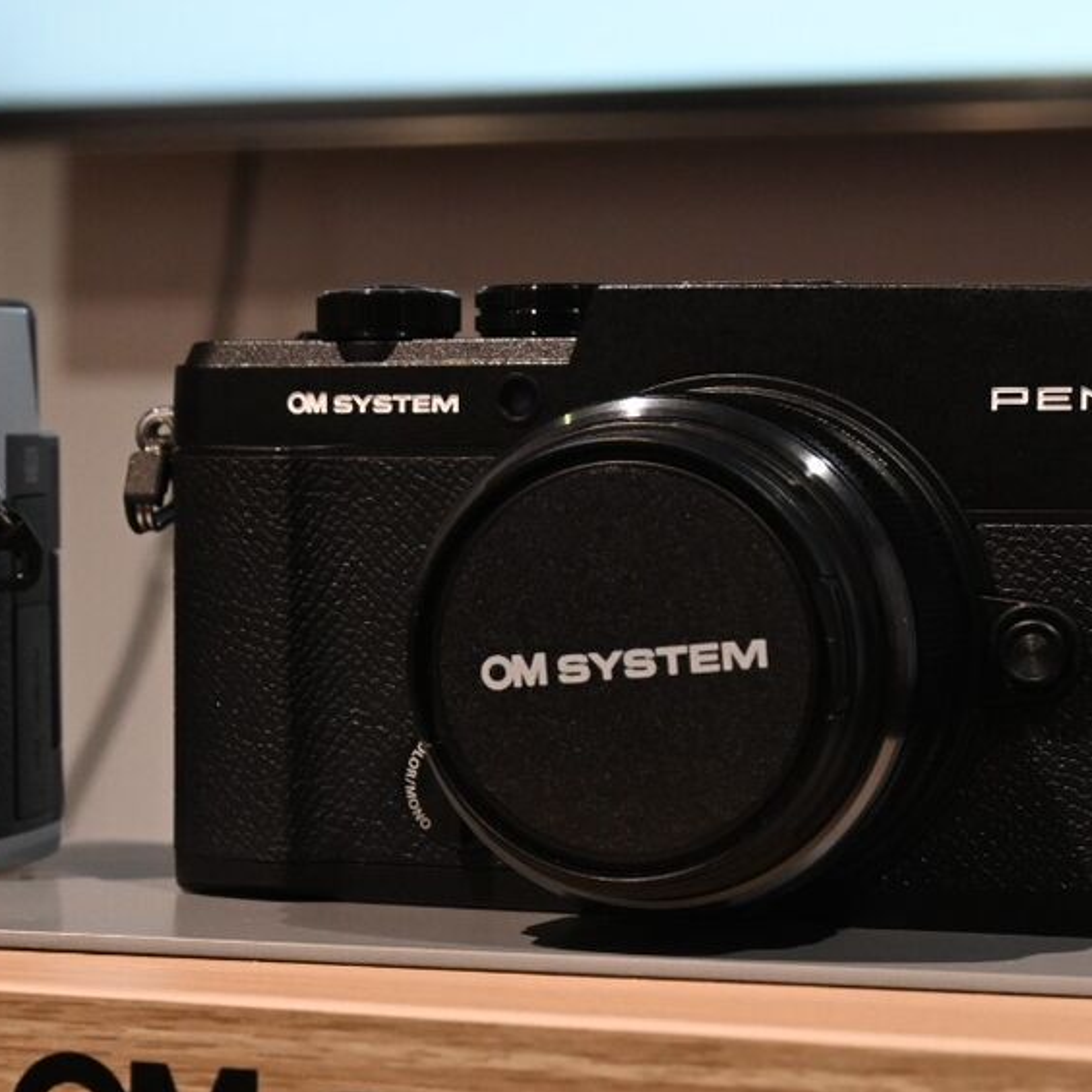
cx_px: 256
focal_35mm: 79
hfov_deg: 21.6
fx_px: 2837
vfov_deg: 21.7
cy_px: 744
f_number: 6.3
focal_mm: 27.5
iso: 1000
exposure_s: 1/80
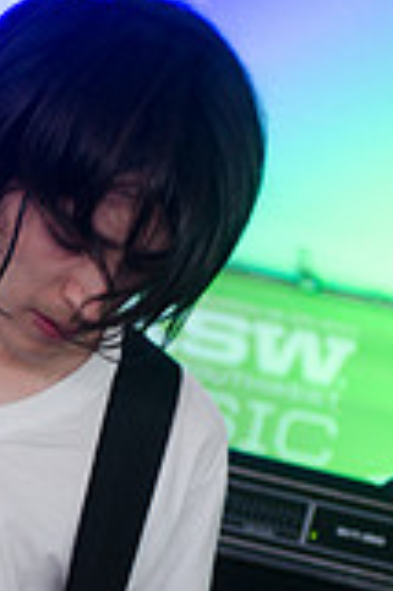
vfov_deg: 10.2
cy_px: 547
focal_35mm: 201
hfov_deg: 6.8
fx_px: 3298
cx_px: -51
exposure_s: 1/100
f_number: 3.2
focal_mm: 48
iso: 640
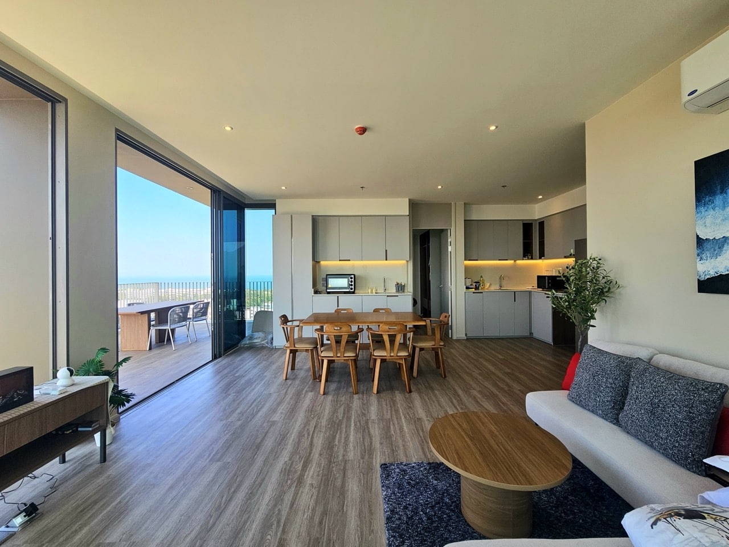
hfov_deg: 106.2
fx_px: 274
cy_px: 274
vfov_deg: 89.9
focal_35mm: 13
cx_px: 364
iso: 50
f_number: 2.2
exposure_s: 1/370
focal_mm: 2.2
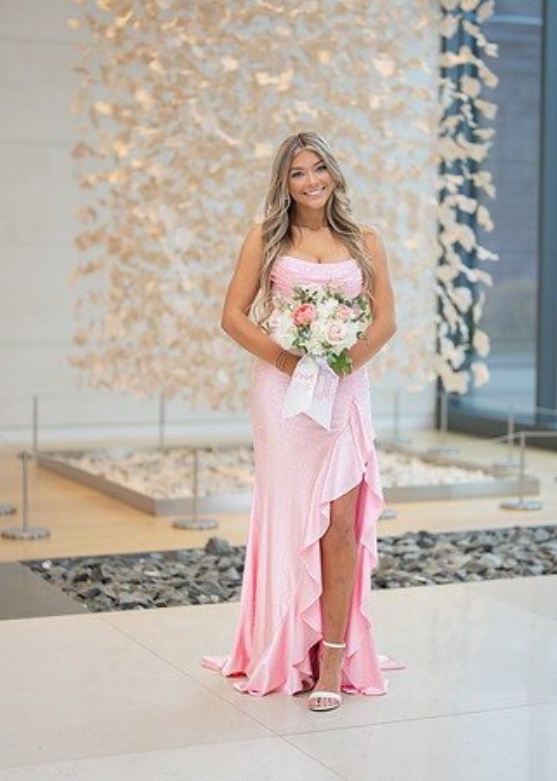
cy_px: 399
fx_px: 1680
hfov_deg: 18.8
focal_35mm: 76
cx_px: 311
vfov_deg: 26.2
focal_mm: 50
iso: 100
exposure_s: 1/400
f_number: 1.2
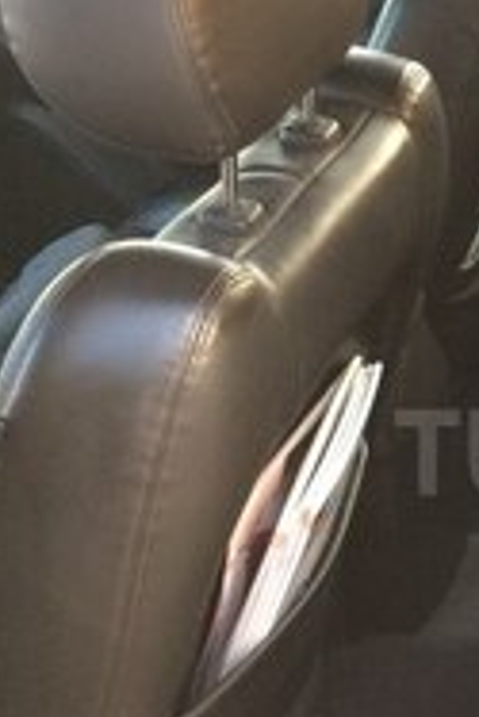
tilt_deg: -34.4
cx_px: 690
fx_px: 1594
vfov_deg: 25.3
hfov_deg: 15.9
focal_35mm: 80
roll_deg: +8.8
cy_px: 452
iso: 80
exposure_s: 1/33
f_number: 2.2
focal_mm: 4.15
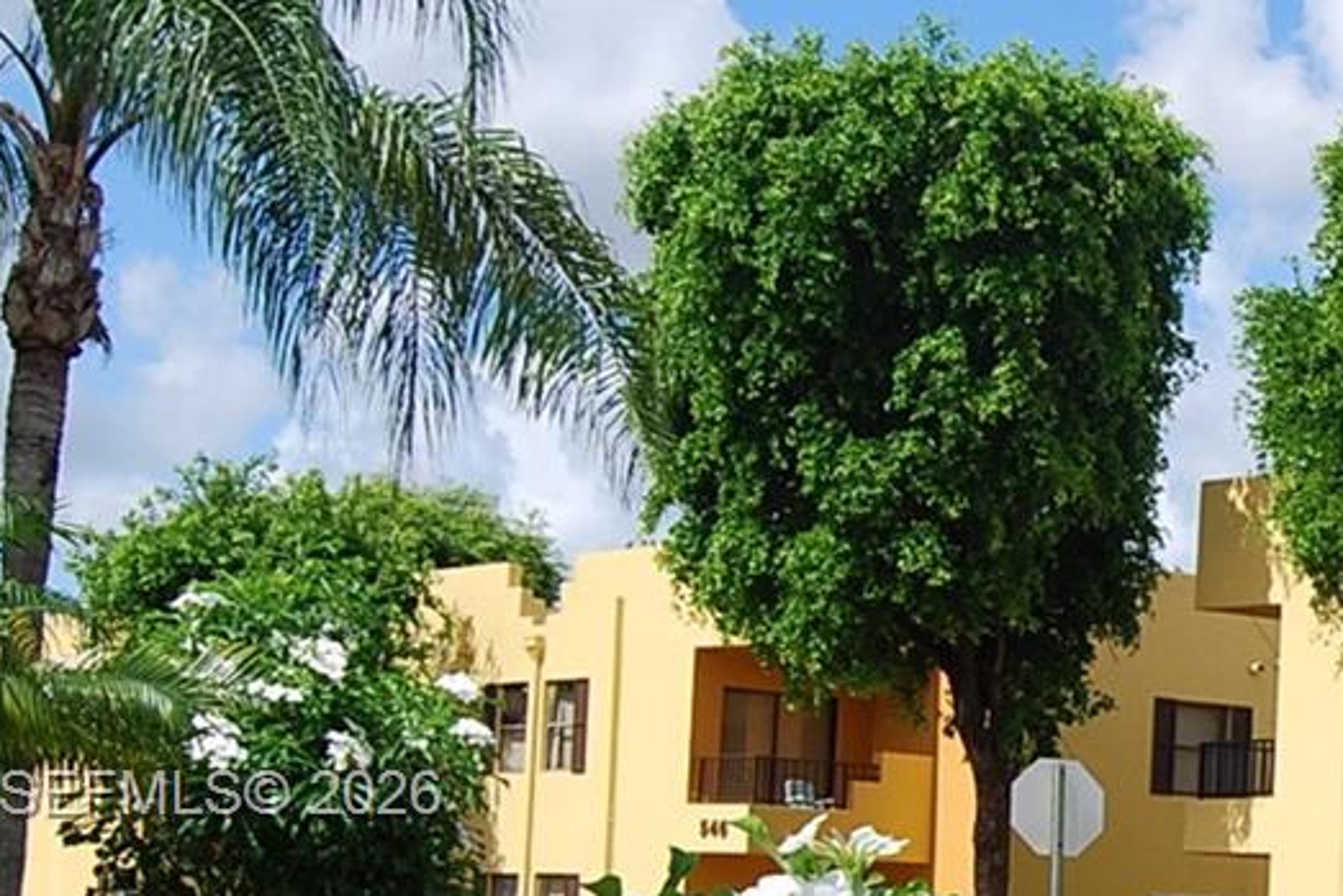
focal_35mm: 101
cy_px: 798
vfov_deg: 13.4
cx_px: 1697
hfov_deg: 18.9
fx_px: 3769
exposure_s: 1/250
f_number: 8
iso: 100
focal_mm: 22
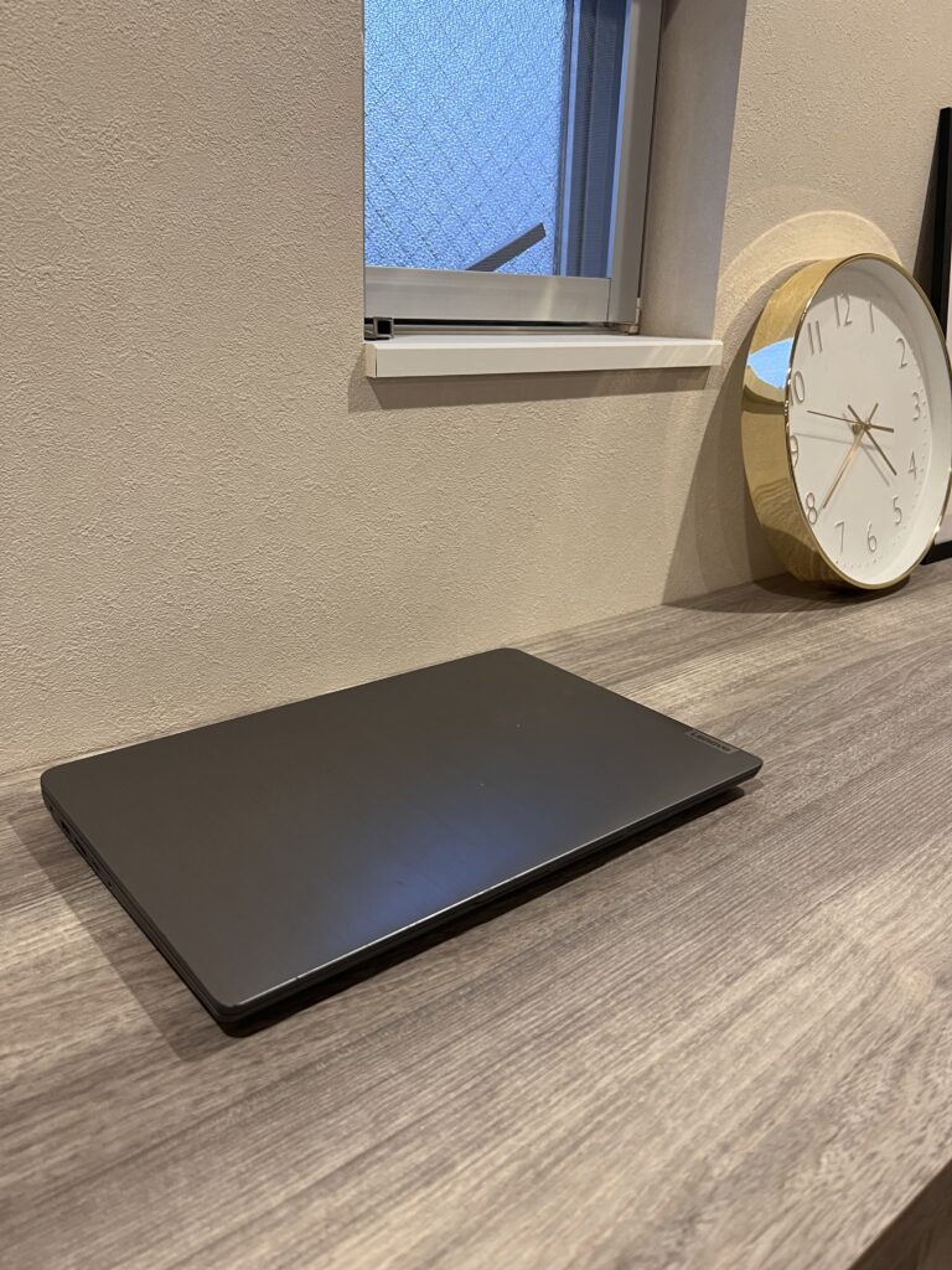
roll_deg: -2.0
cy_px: 635
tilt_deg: -18.7
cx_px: 476
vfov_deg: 67.3
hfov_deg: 53.1
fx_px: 953
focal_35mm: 26
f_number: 1.5
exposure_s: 1/60
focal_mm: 5.7
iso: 125
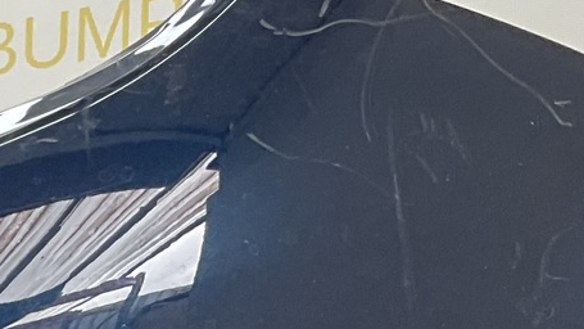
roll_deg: +2.7
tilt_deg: -12.6
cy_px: 829
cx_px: -218
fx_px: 2168
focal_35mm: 140
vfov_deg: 7.9
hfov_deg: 14.6
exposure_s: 1/100
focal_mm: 3
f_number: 1.8
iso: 32
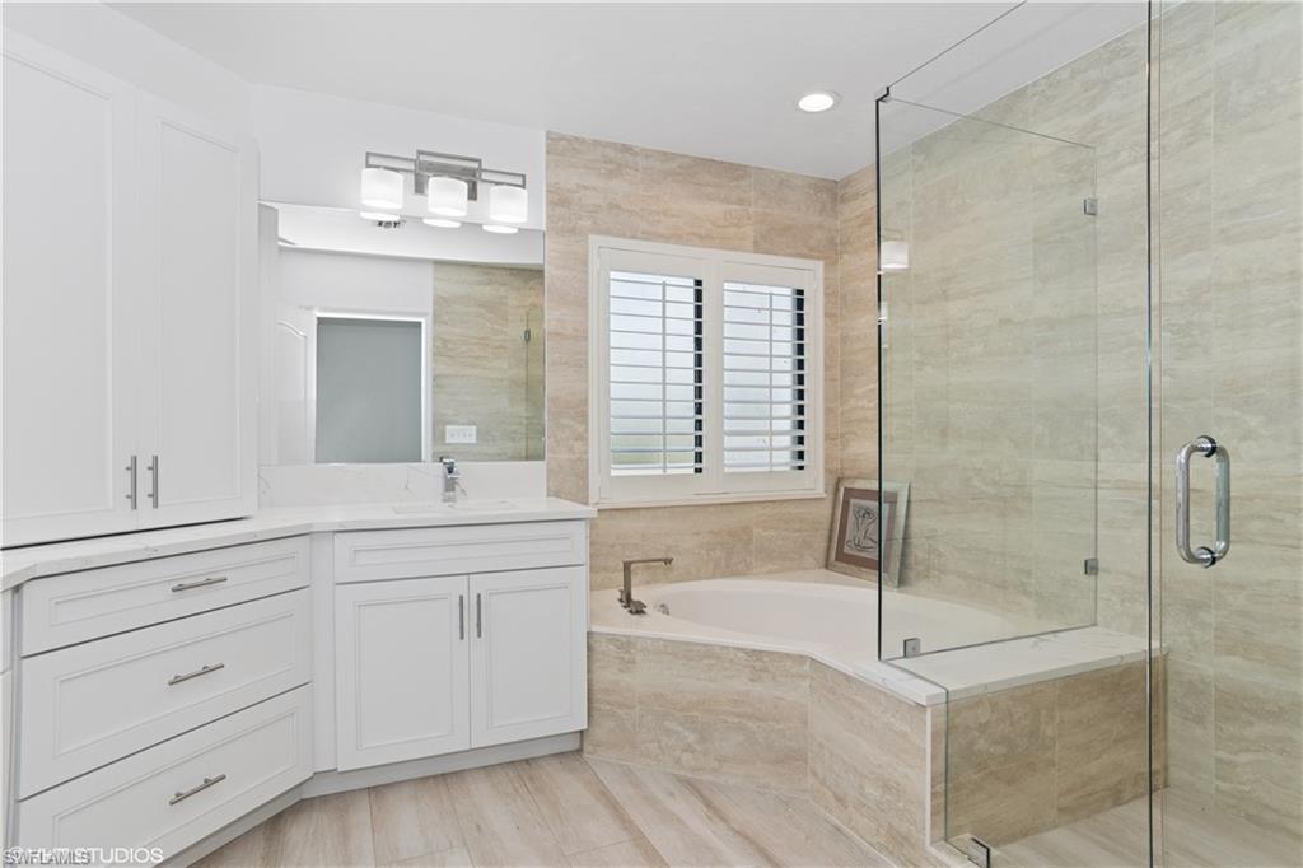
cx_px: 652
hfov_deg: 90.0
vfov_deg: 67.3
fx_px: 651
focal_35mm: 18
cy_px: 434
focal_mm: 12
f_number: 8
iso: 400
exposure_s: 1/200
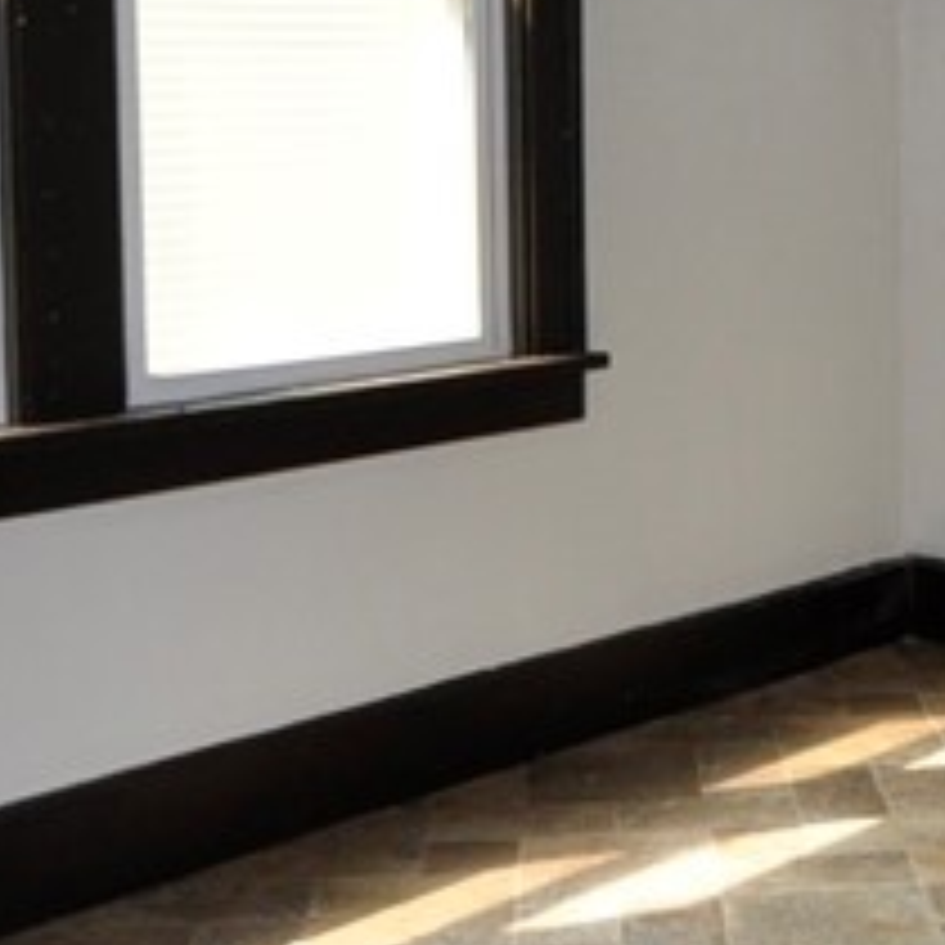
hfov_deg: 25.1
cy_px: 184
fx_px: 2038
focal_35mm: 66
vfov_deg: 25.6
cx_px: 904
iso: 400
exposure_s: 1/100
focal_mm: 10
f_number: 5
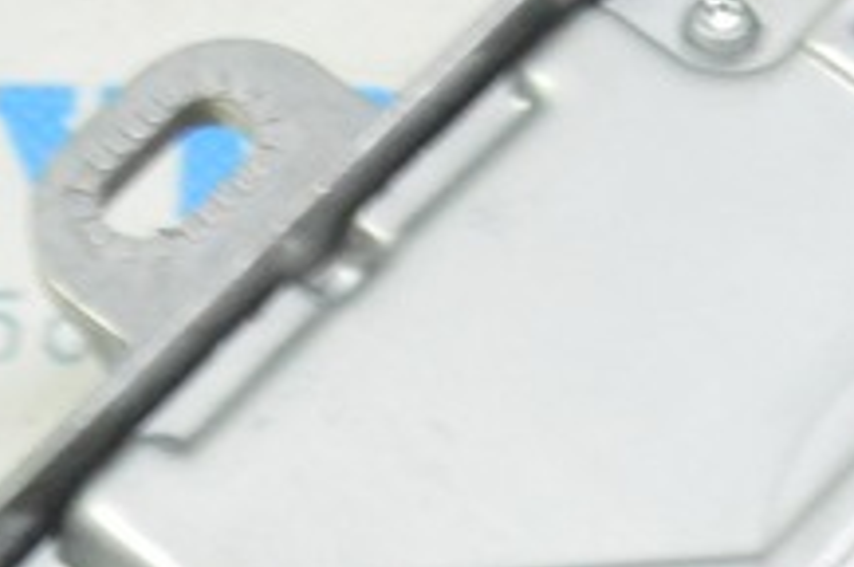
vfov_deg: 6.2
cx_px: 405
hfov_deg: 9.4
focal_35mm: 219
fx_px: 5196
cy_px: 829
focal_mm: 31
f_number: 20
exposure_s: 1/20
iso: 6400
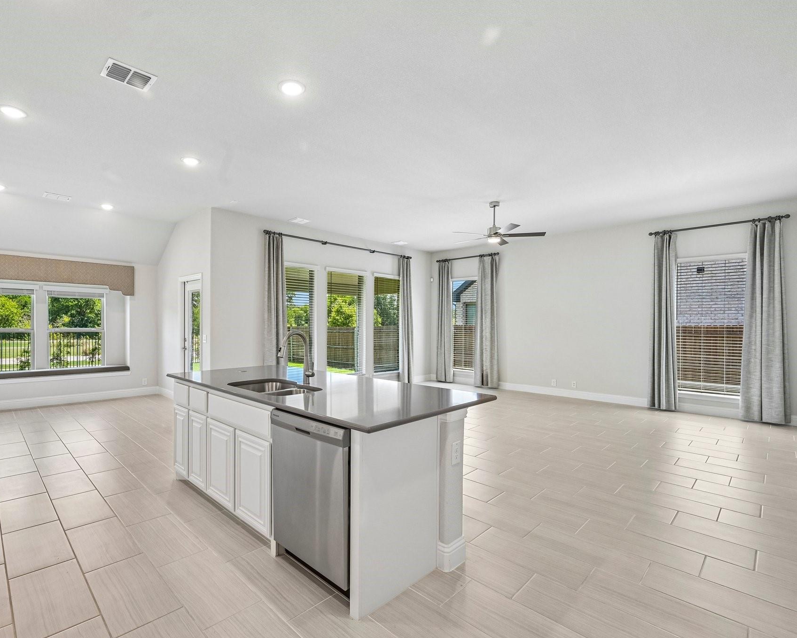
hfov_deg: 87.2
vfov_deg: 75.2
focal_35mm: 18
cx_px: 343
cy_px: 320
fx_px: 414
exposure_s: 1/50
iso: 400
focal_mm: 15.5
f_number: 8
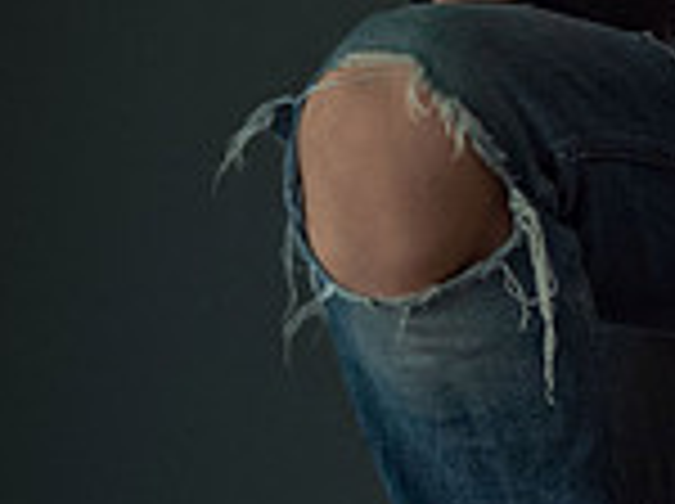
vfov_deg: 5.9
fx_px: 4828
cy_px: -178
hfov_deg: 7.9
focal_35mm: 248
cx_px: 814
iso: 800
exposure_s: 1/125
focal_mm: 32
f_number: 2.8
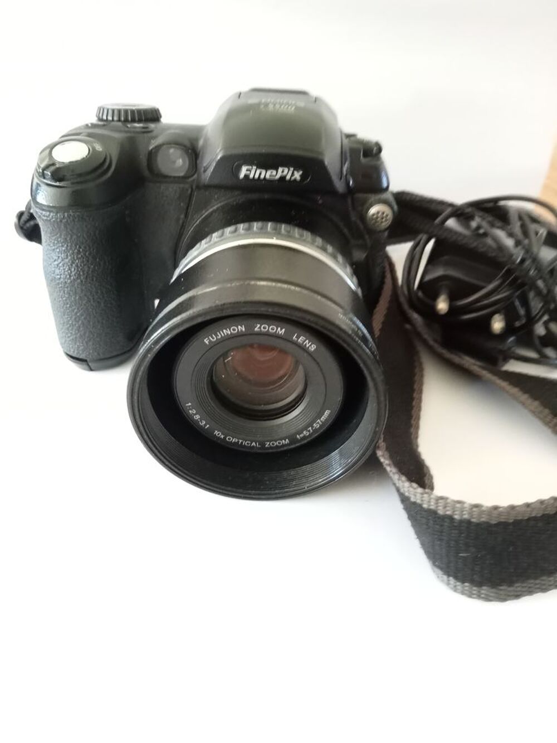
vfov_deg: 63.4
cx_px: 278
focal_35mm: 28
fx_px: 601
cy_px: 372
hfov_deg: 49.8
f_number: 2.2
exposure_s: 1/25
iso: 1267
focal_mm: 3.46
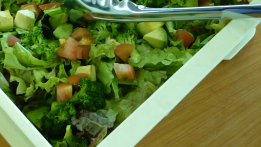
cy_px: 2
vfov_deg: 19.5
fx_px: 415
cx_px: 77
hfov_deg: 34.4
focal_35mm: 60
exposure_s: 1/30
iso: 200
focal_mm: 5.8
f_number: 2.8
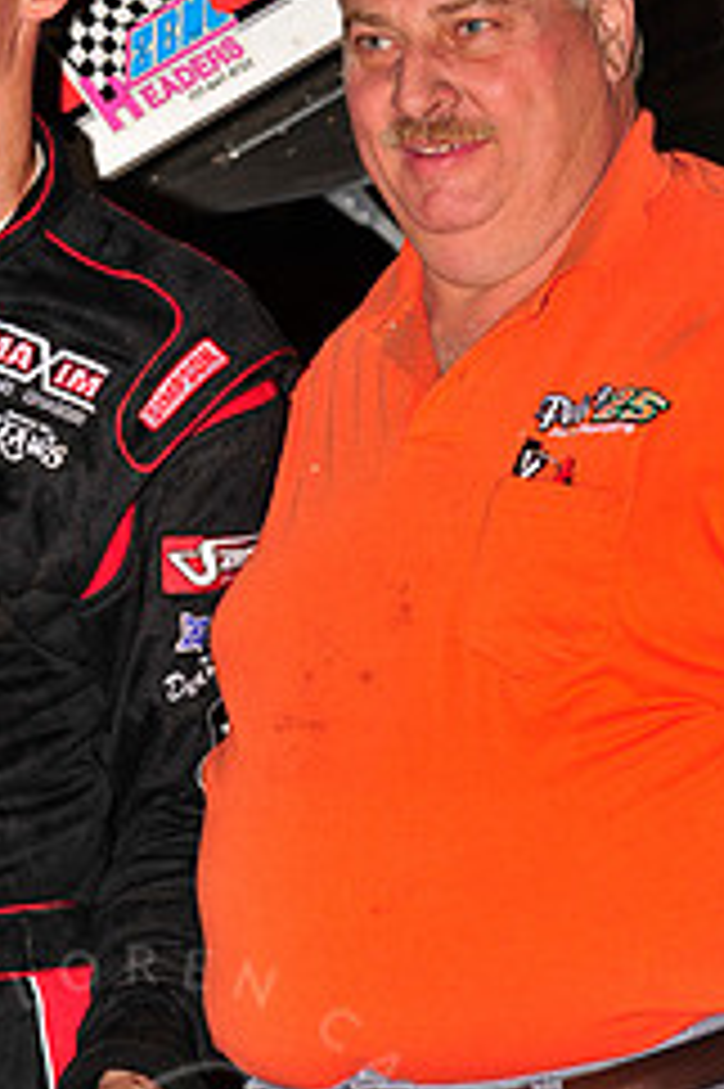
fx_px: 10482
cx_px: 144
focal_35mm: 347
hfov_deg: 4.0
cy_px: 562
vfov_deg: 5.9
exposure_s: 1/250
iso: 500
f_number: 5.6
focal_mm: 145
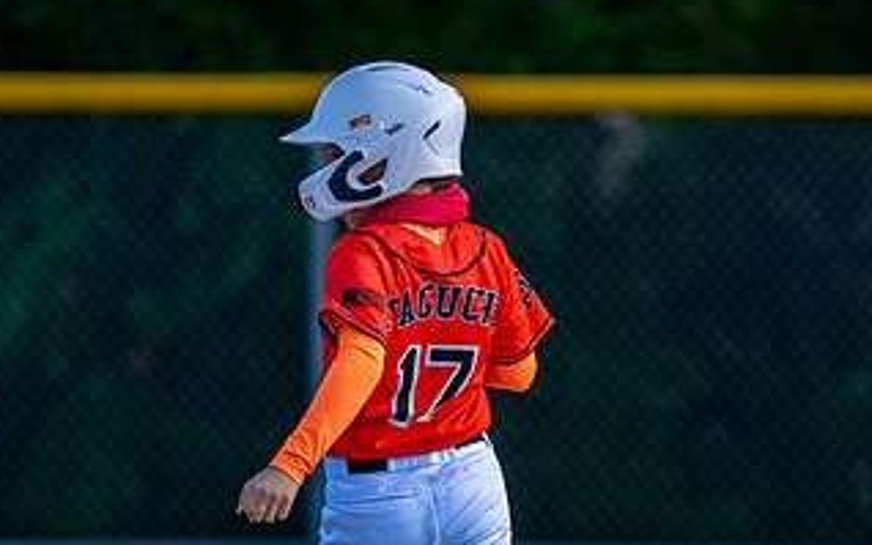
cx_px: 412
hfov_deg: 2.9
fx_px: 17331
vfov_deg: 1.8
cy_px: 397
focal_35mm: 729
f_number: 2.8
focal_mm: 200
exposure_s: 1/2000
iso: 160
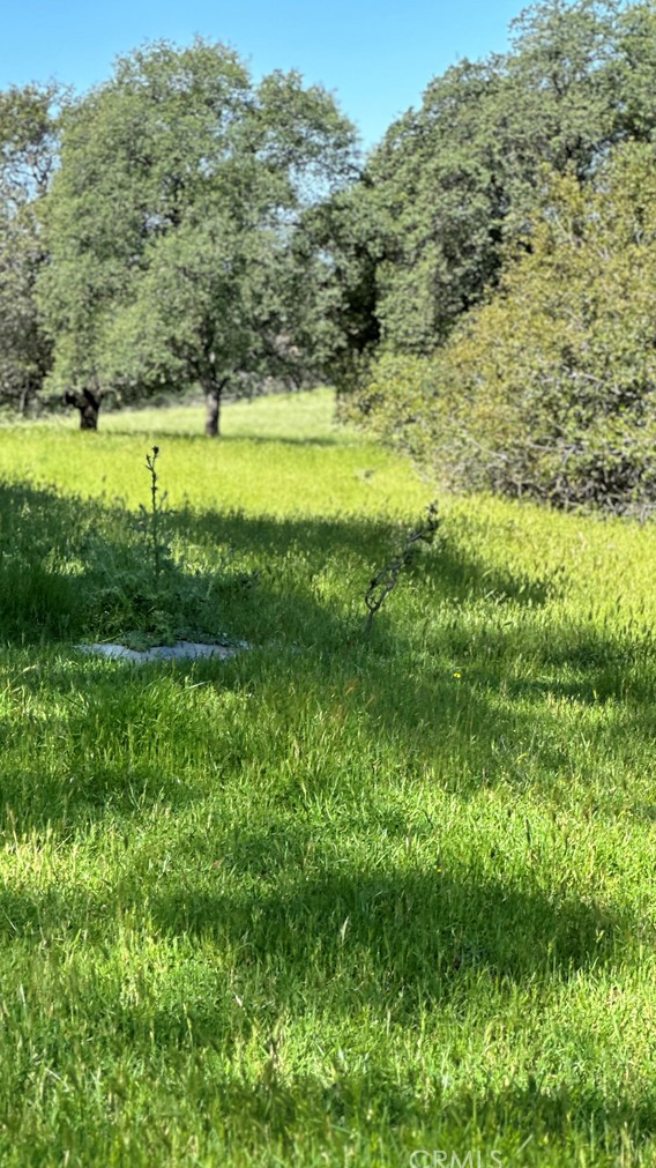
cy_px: 586
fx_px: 2631
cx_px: 214
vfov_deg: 25.0
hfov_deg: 14.2
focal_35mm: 85
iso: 25
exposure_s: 1/205
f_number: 2.8
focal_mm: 9
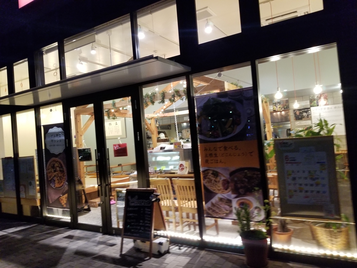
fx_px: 268
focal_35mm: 26
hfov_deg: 67.3
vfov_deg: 53.1
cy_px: 134
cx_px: 178
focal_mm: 4.25
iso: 400
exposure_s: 1/50
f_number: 1.7
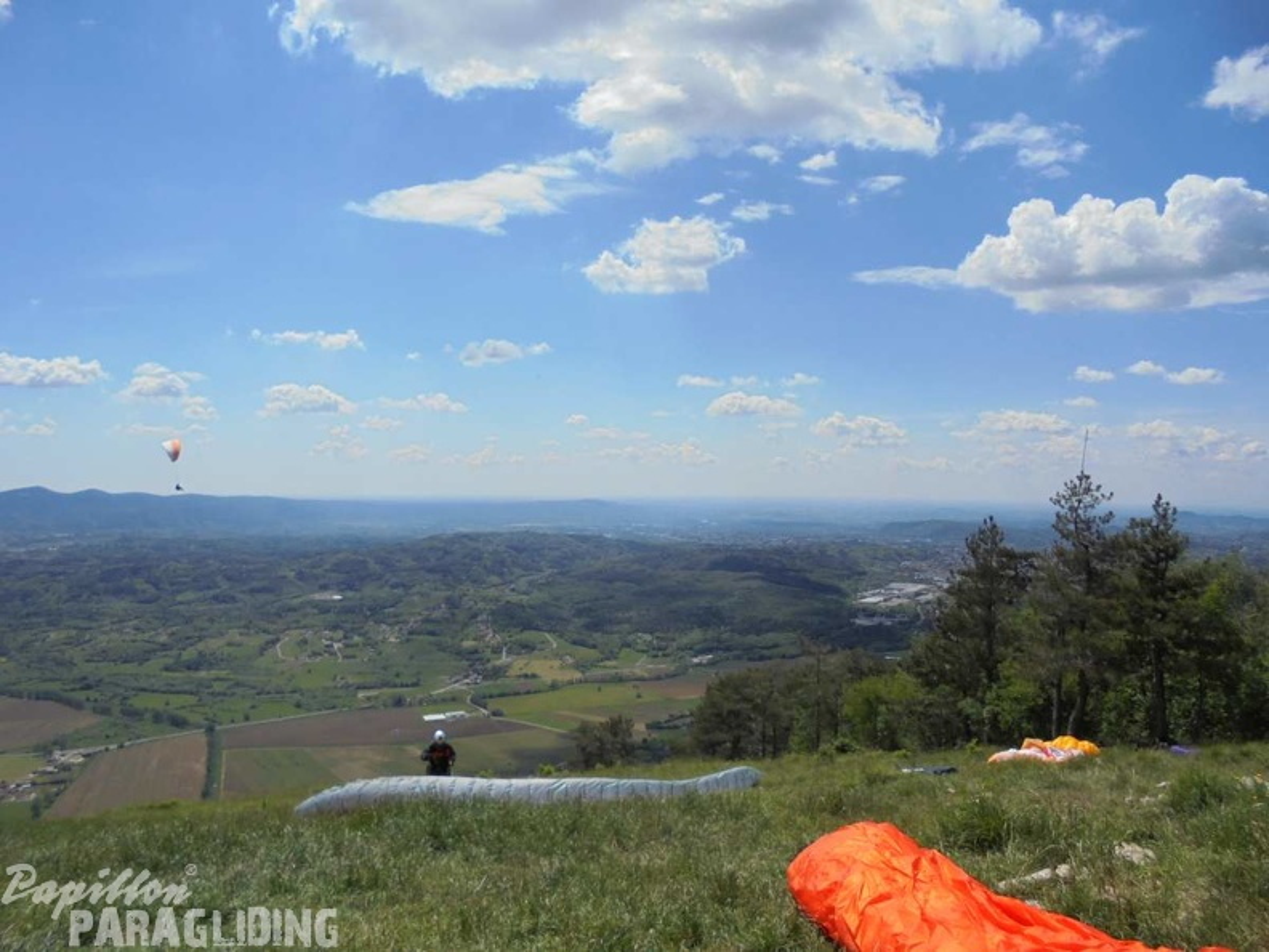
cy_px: 476
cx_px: 634
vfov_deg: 53.1
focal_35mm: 26
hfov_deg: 67.3
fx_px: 953
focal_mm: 4.6
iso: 100
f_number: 11.5
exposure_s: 1/250
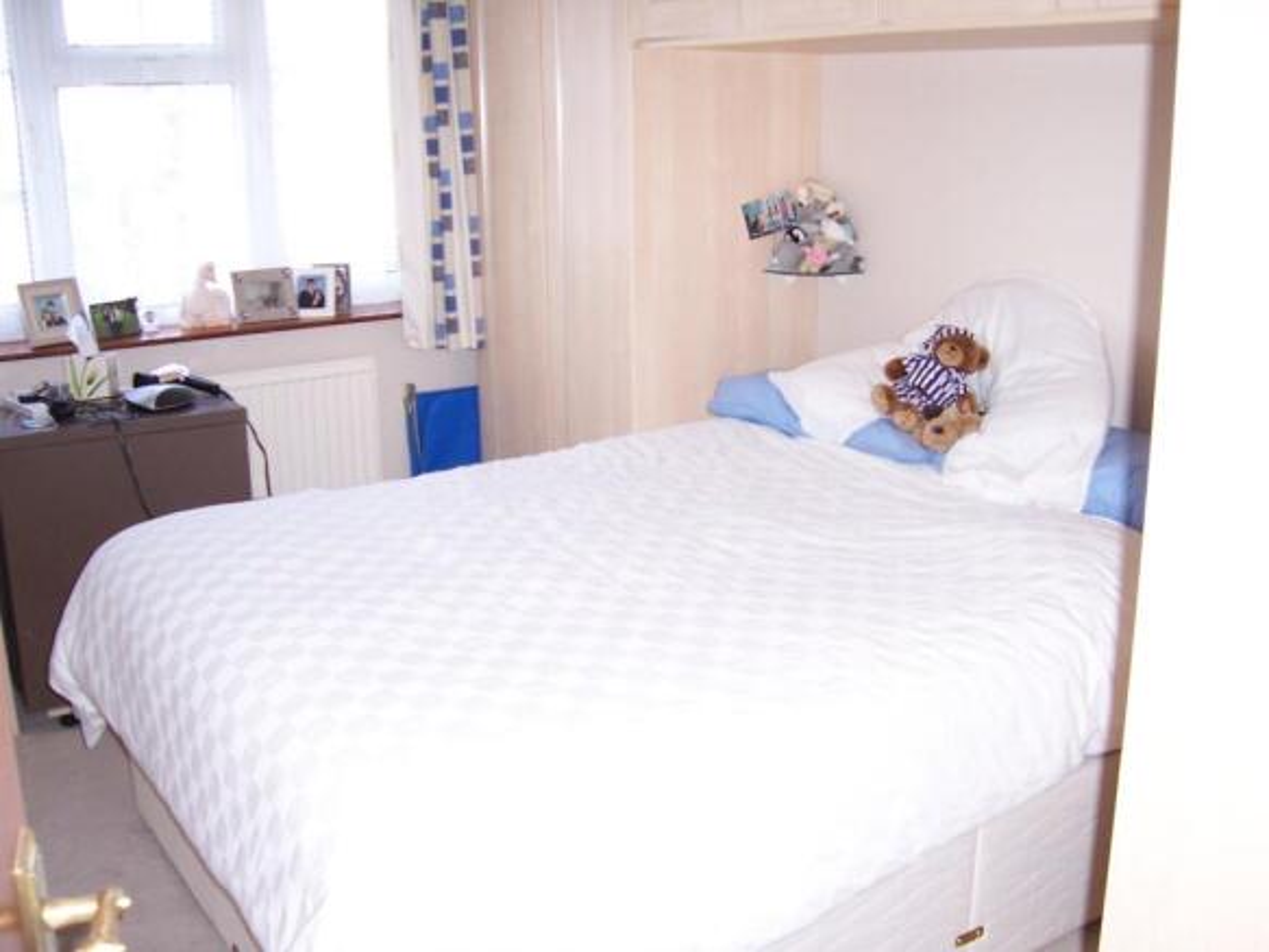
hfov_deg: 51.4
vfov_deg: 39.6
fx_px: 1319
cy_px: 476
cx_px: 634
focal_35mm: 36
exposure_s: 1/60
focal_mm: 6
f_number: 3
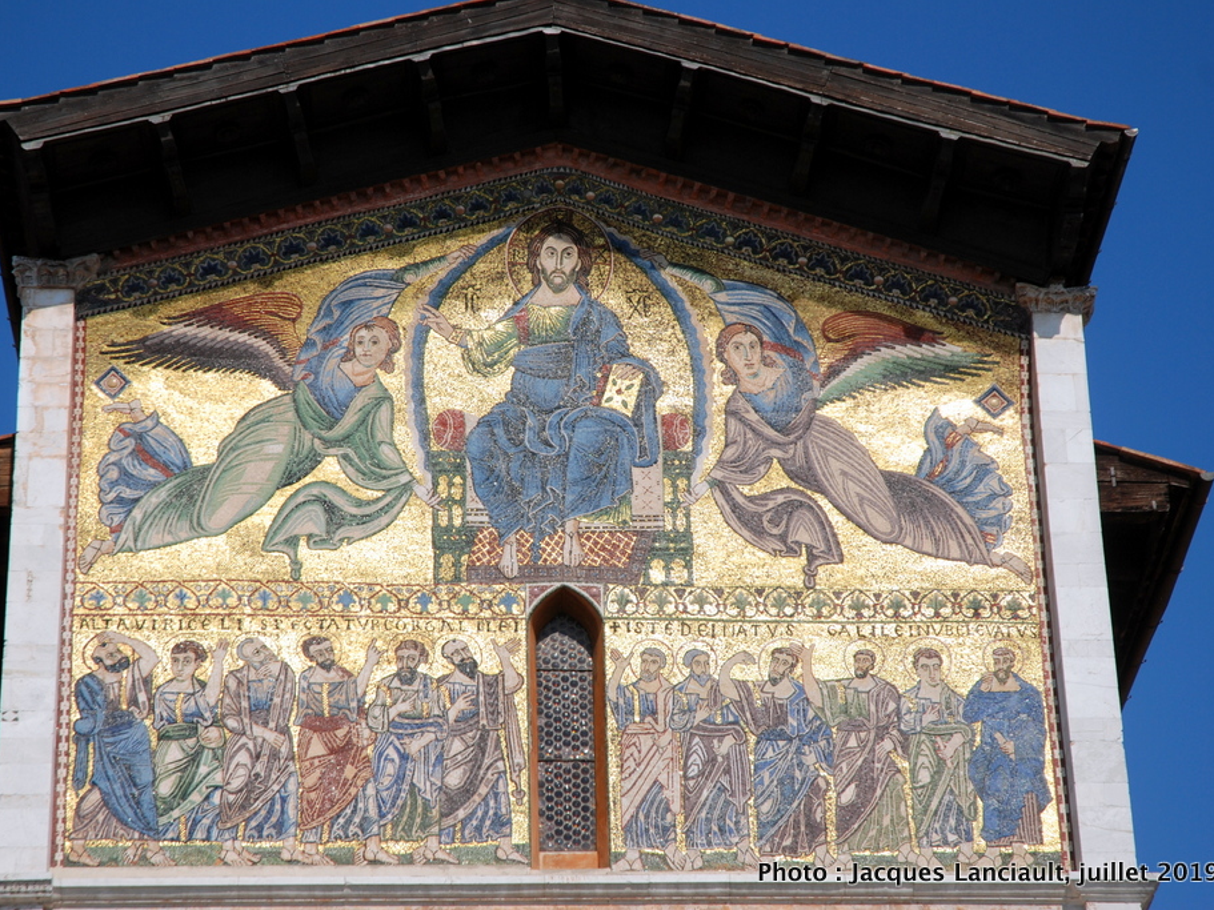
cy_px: 456
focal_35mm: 106
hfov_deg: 18.6
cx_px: 570
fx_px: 3701
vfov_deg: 14.0
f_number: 6.3
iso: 100
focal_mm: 65
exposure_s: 1/640
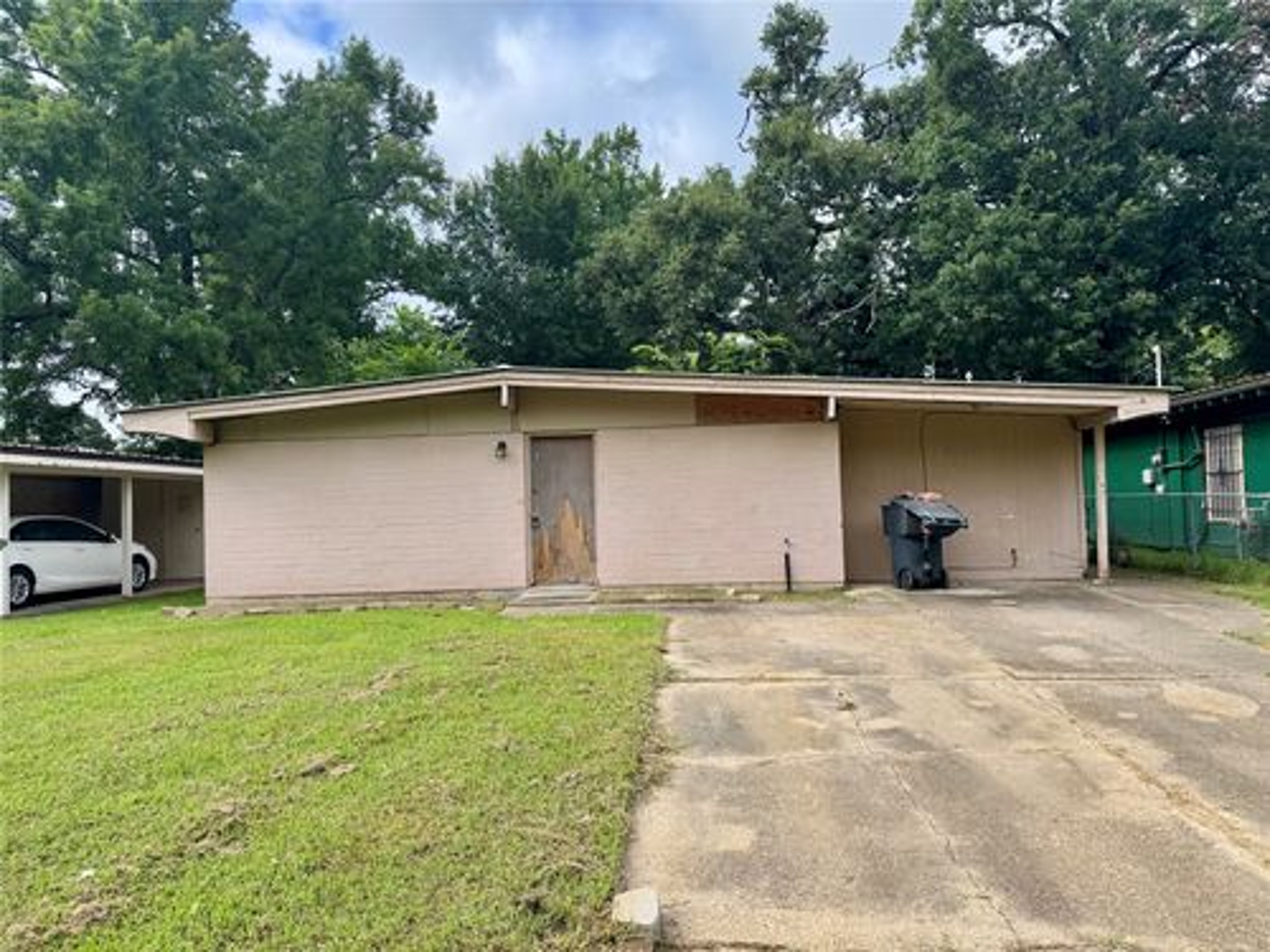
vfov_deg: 56.8
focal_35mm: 24
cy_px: 476
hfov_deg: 71.6
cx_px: 635
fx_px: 881
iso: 80
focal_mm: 6.76
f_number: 1.78
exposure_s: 1/1721
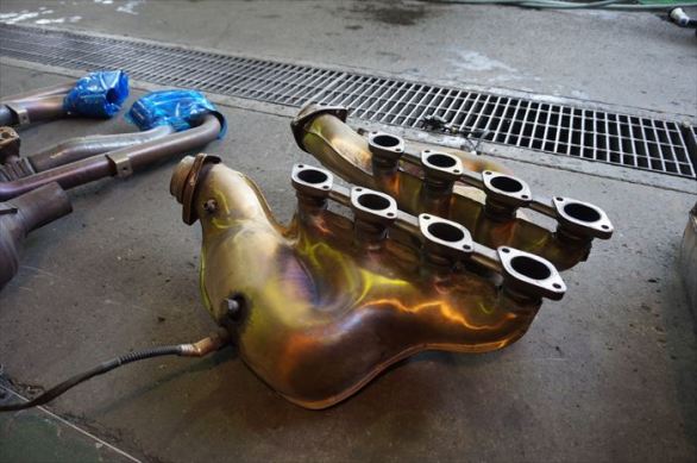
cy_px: 232
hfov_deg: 73.8
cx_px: 348
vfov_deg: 53.0
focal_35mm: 24
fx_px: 464
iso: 400
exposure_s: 1/125
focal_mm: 16
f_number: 3.5
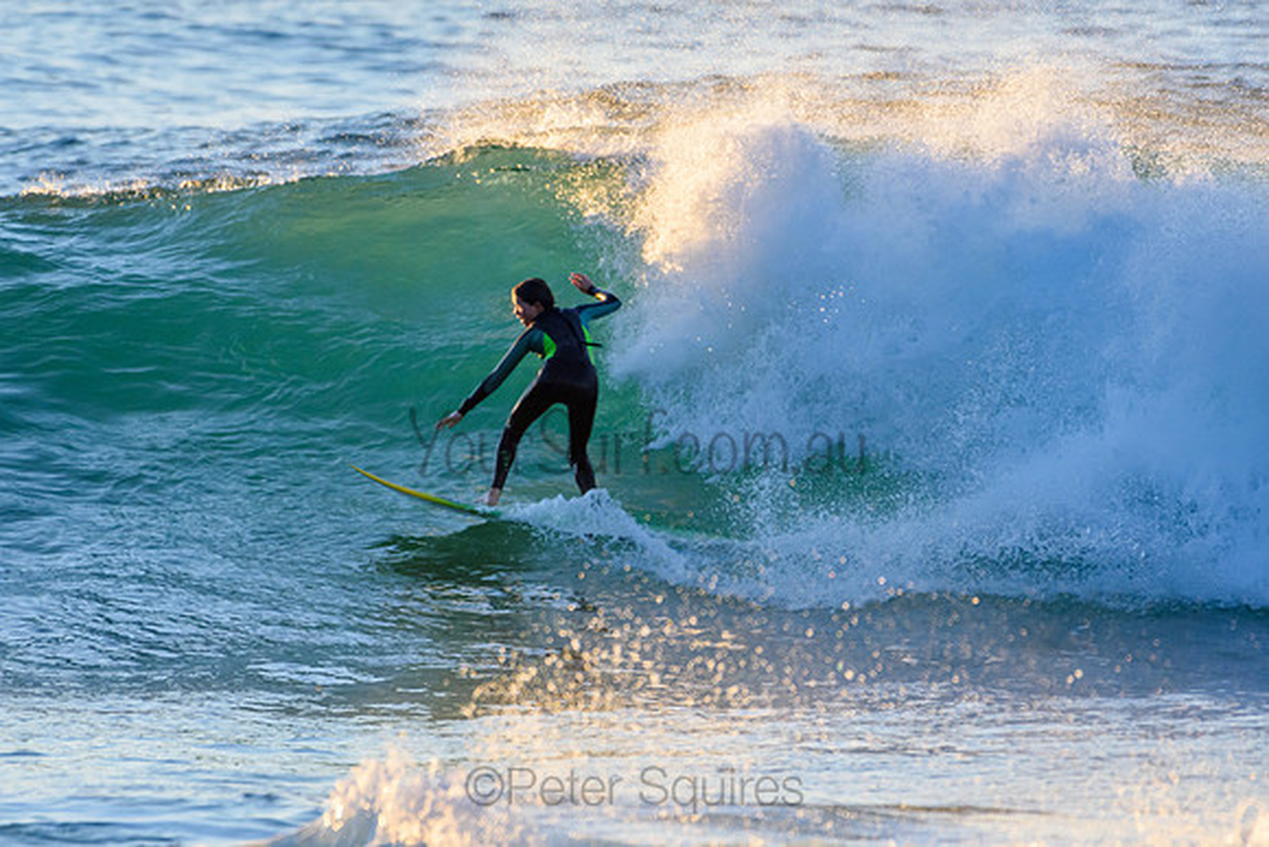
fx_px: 26442
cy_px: 424
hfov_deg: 2.7
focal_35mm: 750
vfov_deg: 1.8
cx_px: 634
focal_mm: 500
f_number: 5.6
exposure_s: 1/1600
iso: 1100
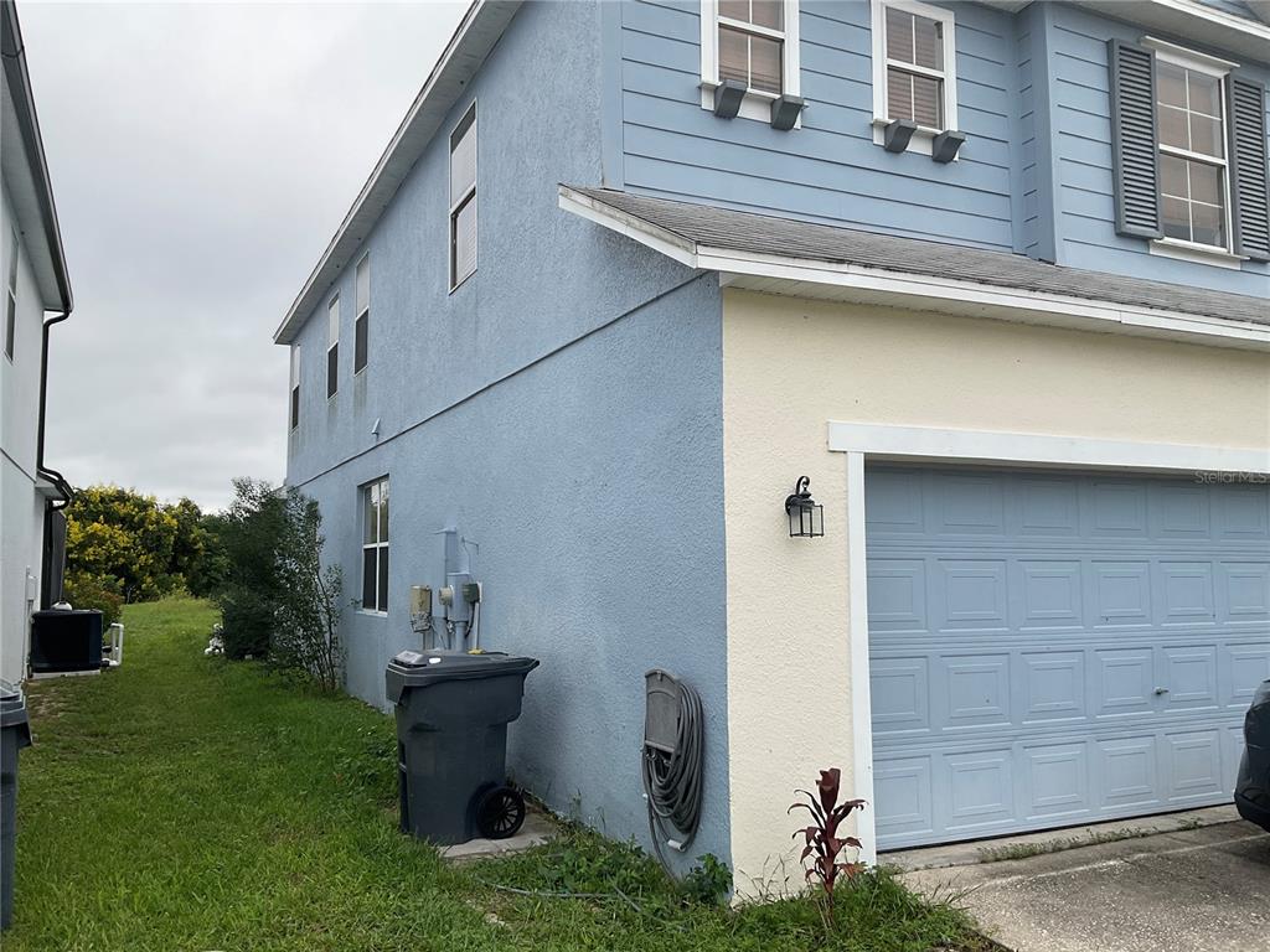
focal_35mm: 29
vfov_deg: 48.2
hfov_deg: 61.7
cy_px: 476
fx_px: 1064
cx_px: 635
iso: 16
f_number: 1.8
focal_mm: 3
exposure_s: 1/759
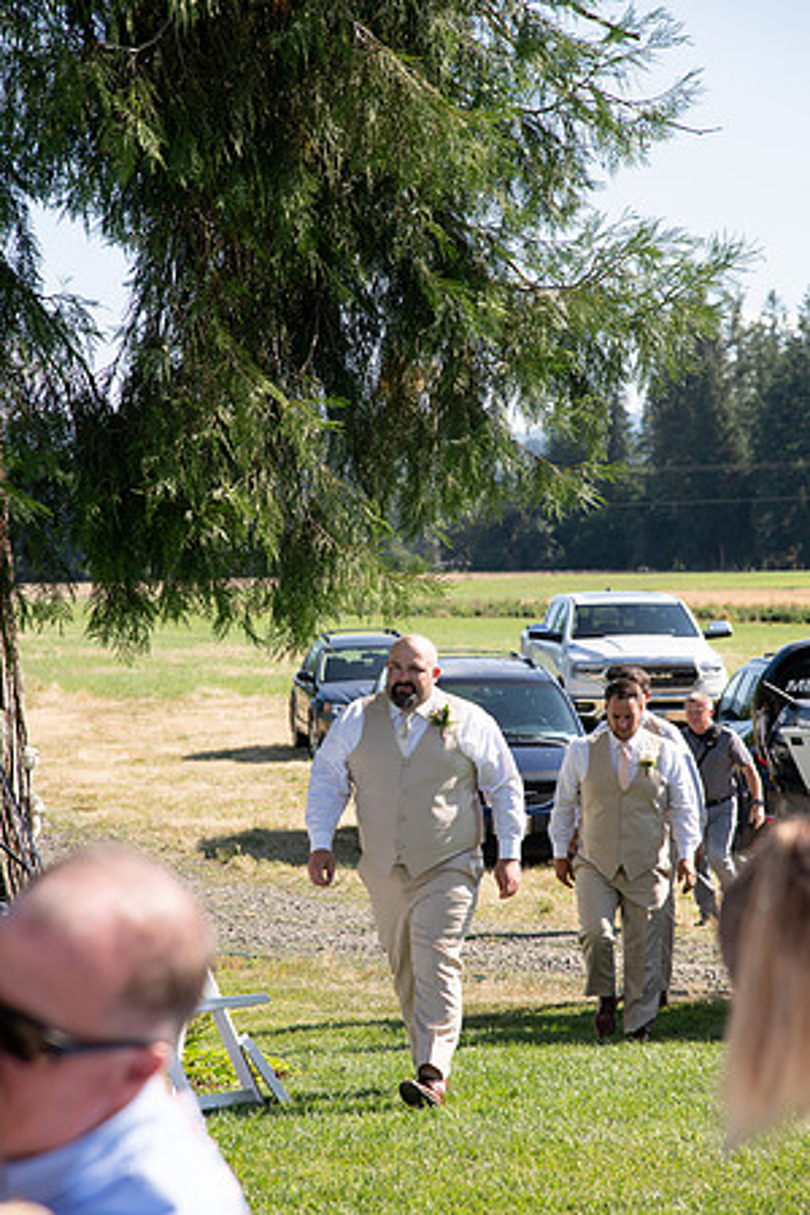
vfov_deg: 17.1
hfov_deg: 11.4
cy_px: 608
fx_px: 4050
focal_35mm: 120
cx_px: 405
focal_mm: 120
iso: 200
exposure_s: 1/400
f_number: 7.1
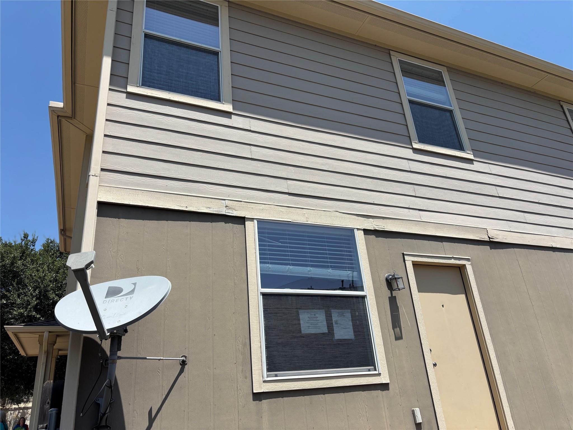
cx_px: 286
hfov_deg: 67.3
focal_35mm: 26
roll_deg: +6.0
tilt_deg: +23.7
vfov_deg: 53.1
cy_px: 215
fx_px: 430
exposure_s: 1/4082
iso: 50
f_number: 1.6
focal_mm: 5.96
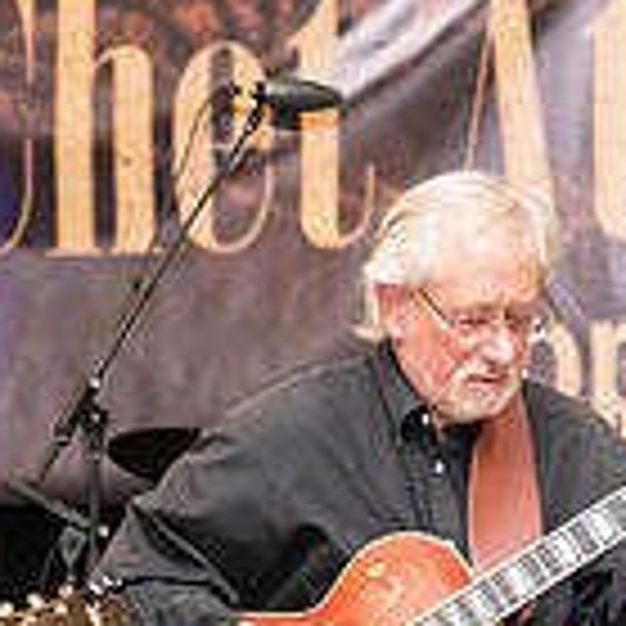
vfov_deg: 7.4
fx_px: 4829
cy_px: 687
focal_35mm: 236
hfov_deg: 7.4
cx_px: 594
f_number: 6.3
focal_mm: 62
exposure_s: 1/200
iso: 6400
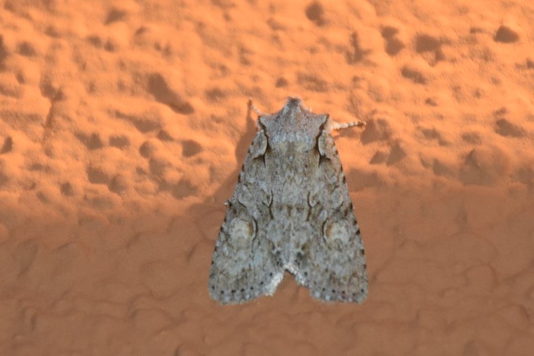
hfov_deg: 9.8
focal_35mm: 210
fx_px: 3115
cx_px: 267
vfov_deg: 6.5
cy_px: 178
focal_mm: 140
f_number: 5.6
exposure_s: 1/60
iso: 320
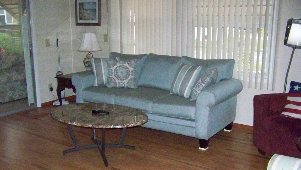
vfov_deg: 29.6
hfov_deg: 50.5
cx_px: 148
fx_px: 319
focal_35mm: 40
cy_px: 108
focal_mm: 5.85
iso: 1600
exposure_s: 1/500
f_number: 2.8
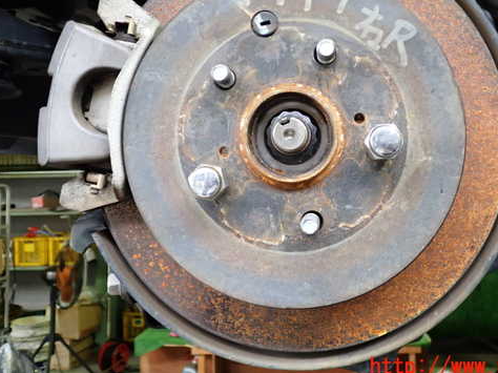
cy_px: 144
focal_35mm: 38
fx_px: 546
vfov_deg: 37.5
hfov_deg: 48.8
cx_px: 292
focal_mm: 5.4
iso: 320
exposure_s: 1/30
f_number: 2.3
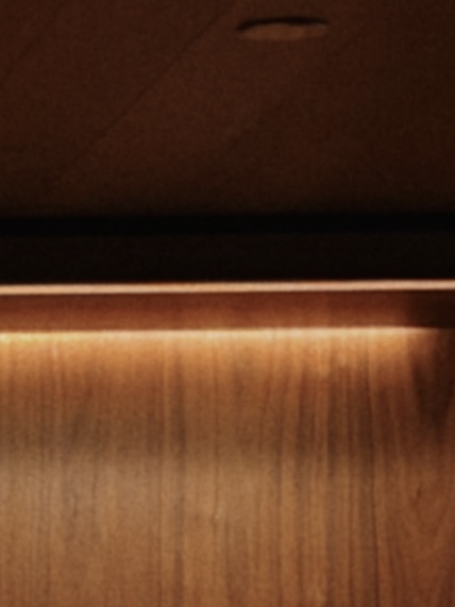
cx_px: -871
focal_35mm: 288
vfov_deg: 6.5
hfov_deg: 4.9
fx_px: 5049
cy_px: 1570
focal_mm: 6.93
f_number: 1.48
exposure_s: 1/17
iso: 640
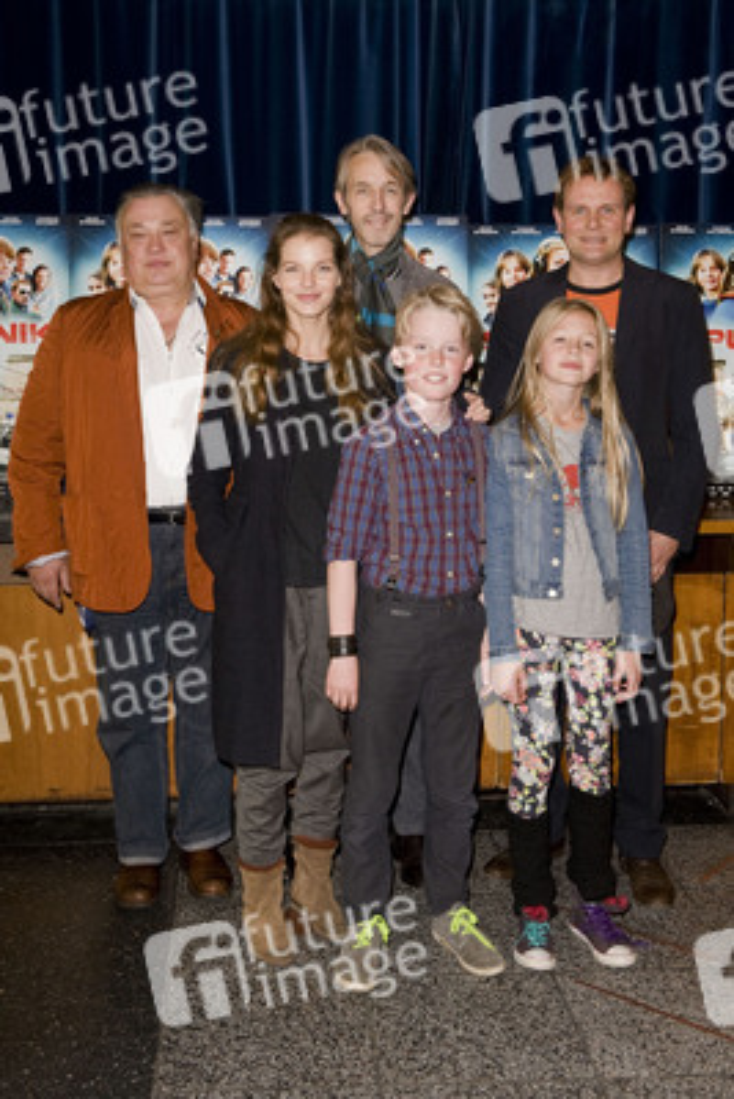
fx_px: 1344
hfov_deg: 30.5
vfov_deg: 44.5
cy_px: 550
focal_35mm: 44
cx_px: 367
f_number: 6.3
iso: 800
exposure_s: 1/160
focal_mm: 44
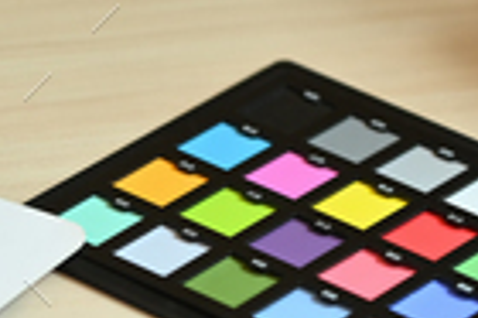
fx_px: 4748
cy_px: -166
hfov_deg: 5.6
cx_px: 942
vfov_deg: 3.8
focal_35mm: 358
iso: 500
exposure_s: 1/250
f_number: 1.8
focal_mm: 85
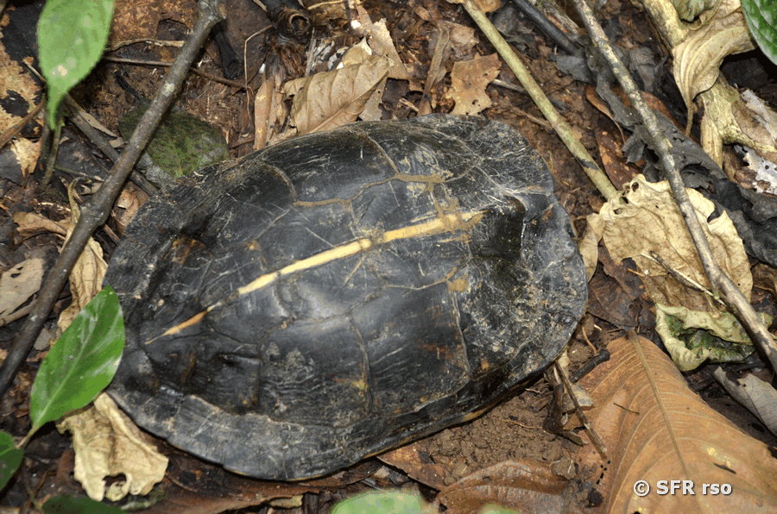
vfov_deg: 10.1
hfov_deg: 15.2
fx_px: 2908
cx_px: 388
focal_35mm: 135
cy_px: 257
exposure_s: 1/60
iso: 800
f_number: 5.6
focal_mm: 90
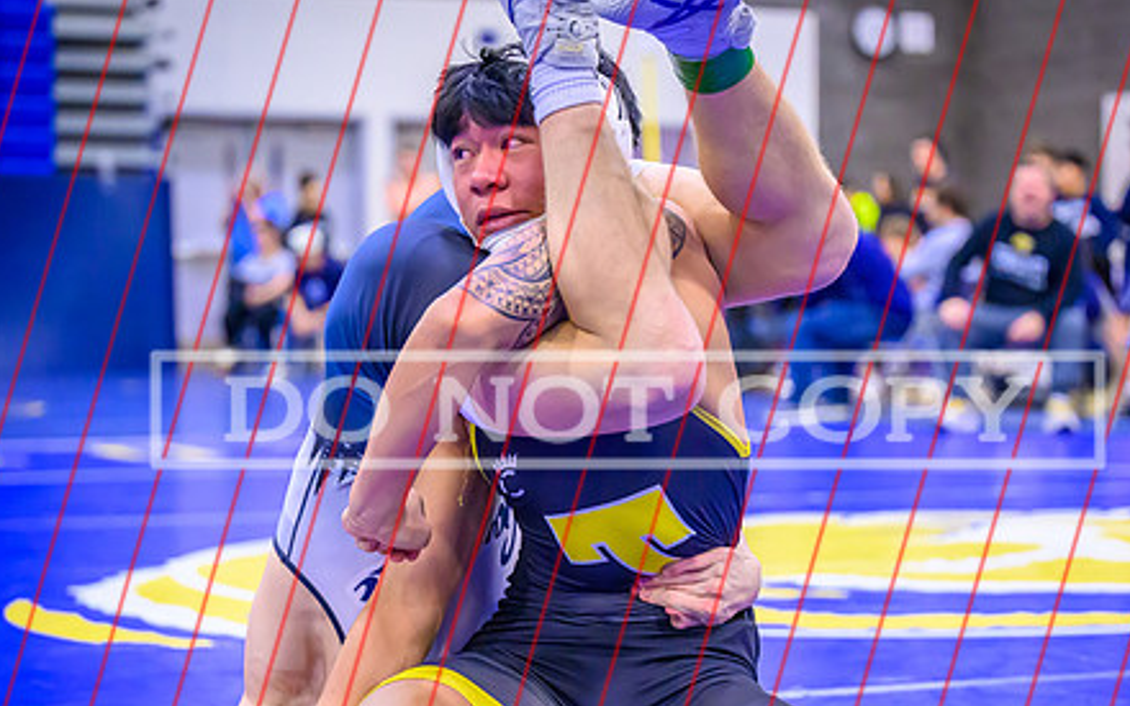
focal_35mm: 103
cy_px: 415
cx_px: 592
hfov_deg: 20.2
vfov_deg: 12.7
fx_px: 3172
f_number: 2.8
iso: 6400
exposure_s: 1/640
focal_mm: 71
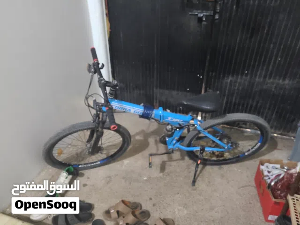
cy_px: 112
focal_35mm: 26
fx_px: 225
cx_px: 150
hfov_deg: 67.3
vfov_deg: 53.1
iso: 1000
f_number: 1.8
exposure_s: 1/25
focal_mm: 5.4
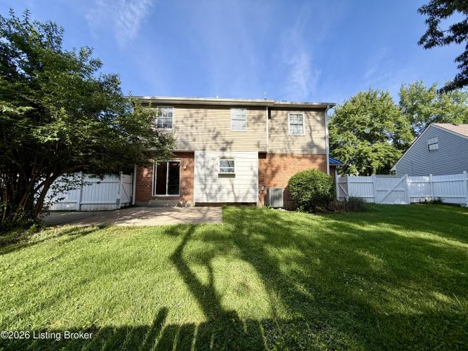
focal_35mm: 14
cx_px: 234
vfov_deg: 85.7
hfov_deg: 102.1
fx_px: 189
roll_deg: -0.1
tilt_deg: +6.1
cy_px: 176
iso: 40
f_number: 2.2
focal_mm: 2.22
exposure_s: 1/770
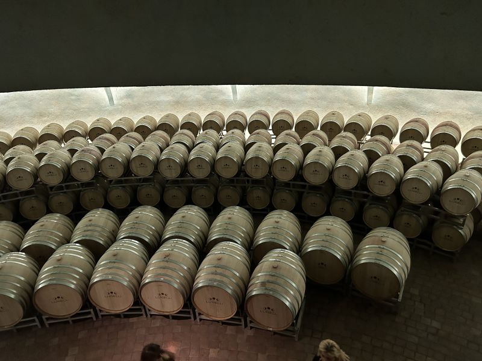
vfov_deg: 53.1
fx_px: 362
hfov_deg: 67.3
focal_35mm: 26
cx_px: 241
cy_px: 180
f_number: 1.5
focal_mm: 5.7
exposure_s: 1/33
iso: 400
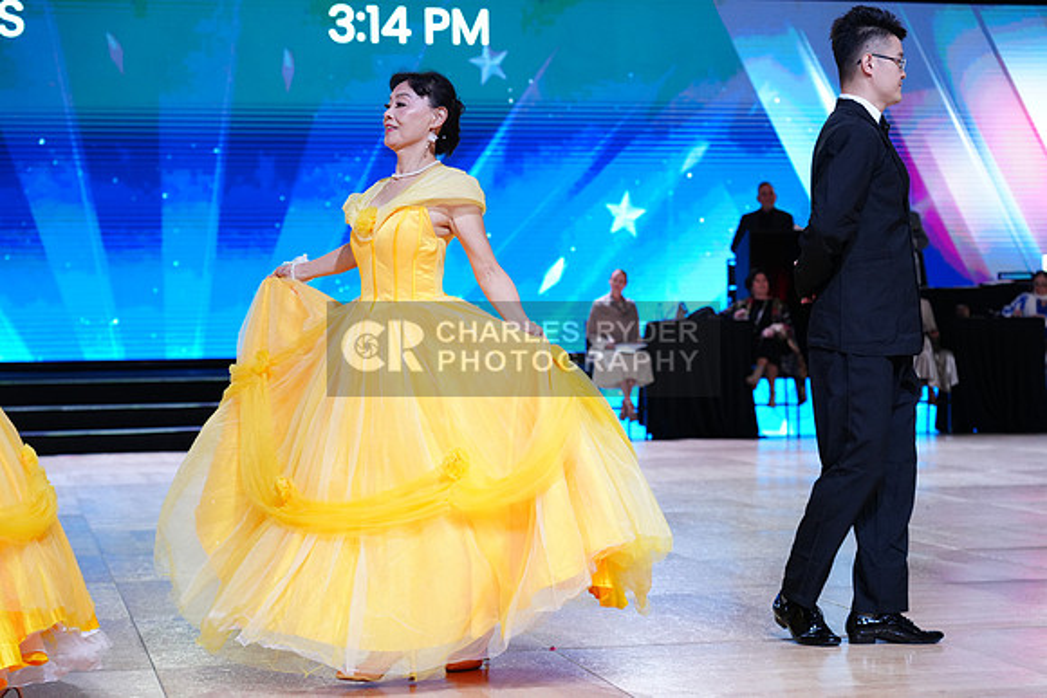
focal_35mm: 73
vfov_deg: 18.7
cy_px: 349
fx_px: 2123
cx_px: 524
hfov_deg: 27.7
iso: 1600
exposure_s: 1/500
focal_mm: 73
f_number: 4
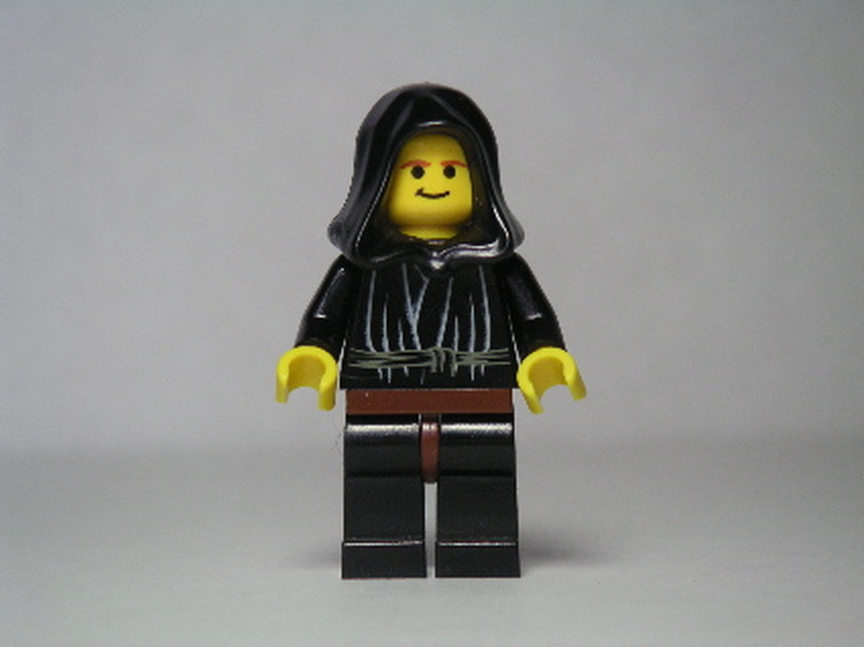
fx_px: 2768
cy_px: 324
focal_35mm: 111
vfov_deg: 13.3
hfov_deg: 17.7
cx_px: 432
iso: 100
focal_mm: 17.1
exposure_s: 1/111
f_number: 3.6
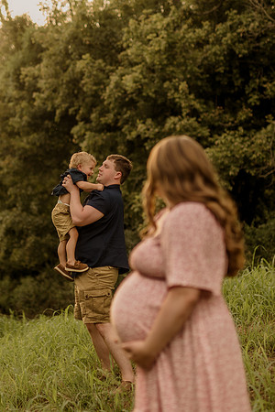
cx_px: 138
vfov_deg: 27.0
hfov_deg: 18.2
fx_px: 859
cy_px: 206
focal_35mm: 75
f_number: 1.8
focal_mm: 50
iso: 125
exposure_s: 1/800
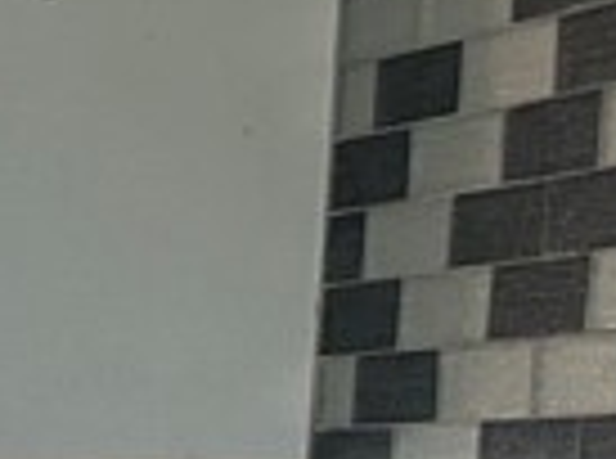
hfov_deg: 8.6
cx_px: -1412
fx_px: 3195
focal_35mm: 180
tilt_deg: -6.2
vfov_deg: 7.8
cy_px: 940
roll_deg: -0.3
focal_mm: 6.86
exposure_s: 1/120
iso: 100
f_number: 1.78
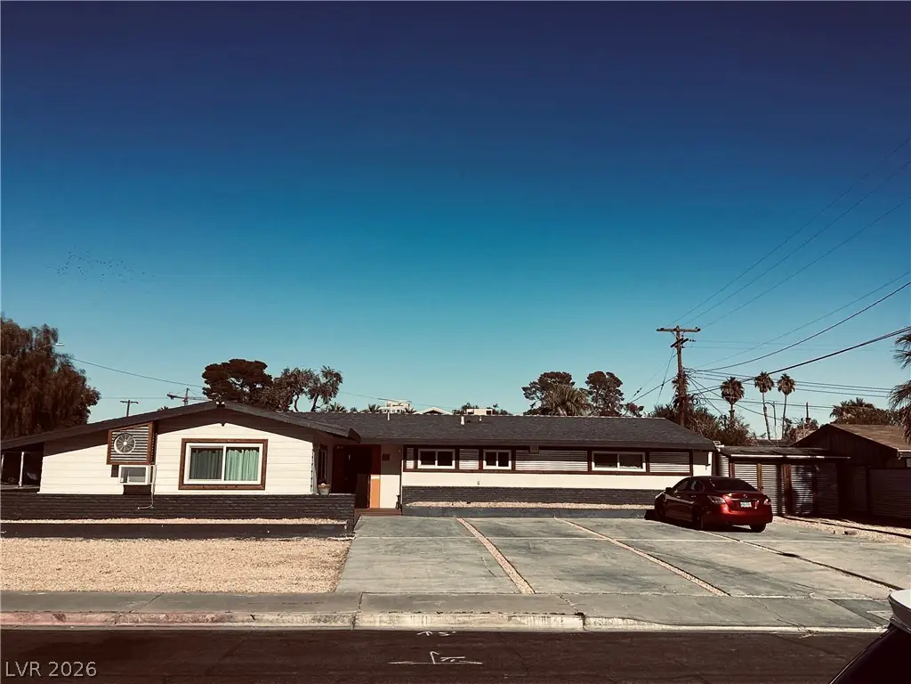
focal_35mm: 31
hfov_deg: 58.4
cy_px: 342
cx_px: 456
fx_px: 816
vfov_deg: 45.4
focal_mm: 3.3
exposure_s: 1/2469
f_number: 2.4
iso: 25
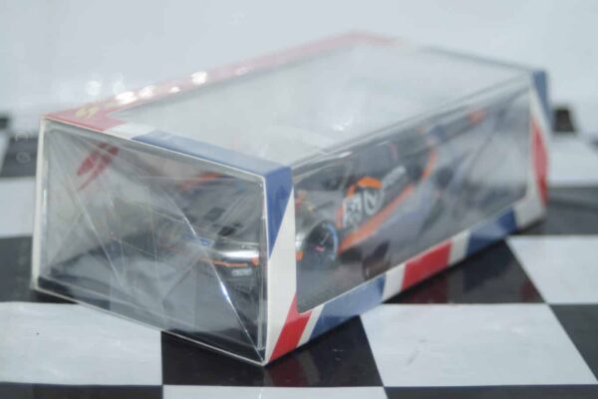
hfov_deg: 22.6
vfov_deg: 15.2
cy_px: 200
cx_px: 299
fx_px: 1495
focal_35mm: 90
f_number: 5.6
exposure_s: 1/80
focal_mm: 60
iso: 400
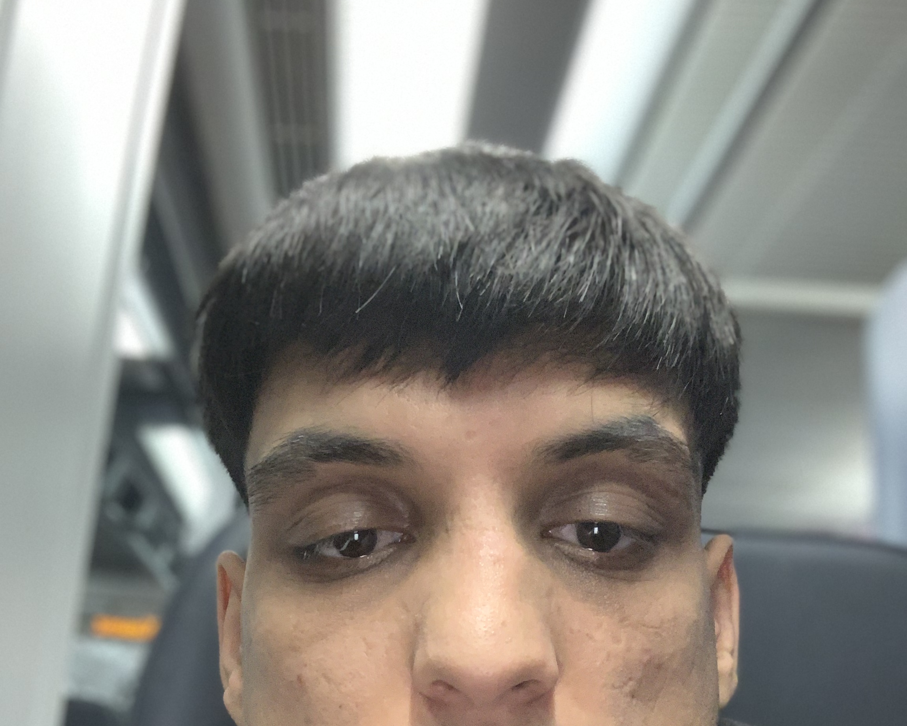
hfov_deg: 43.8
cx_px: 452
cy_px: 568
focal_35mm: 42
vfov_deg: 34.7
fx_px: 1127
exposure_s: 1/36
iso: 320
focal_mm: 2.87
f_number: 2.2
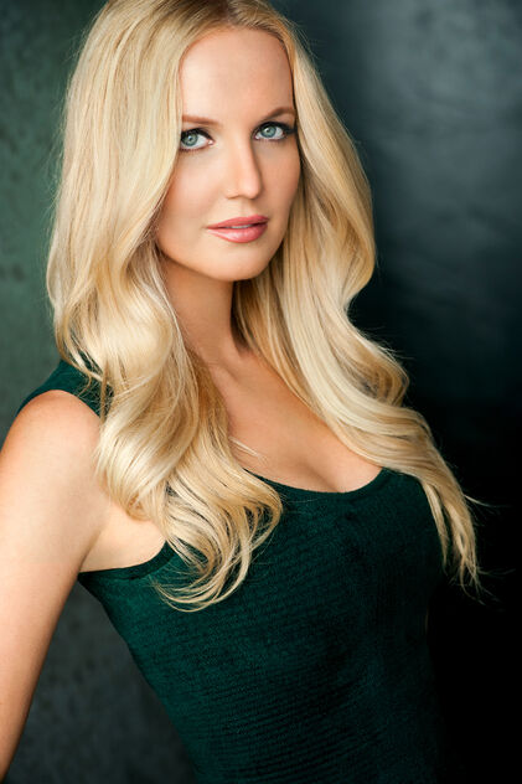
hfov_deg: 13.0
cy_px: 392
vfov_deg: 19.5
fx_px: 2285
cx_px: 261
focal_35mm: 105
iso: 200
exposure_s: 1/200
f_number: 5.6
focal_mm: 105
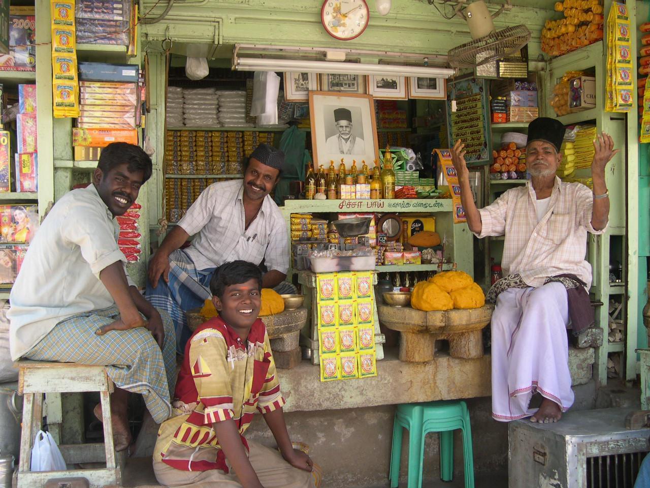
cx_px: 325
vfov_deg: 37.7
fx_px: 714
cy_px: 244
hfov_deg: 49.0
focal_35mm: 38
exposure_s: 1/121
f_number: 2.8
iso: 100
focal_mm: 8
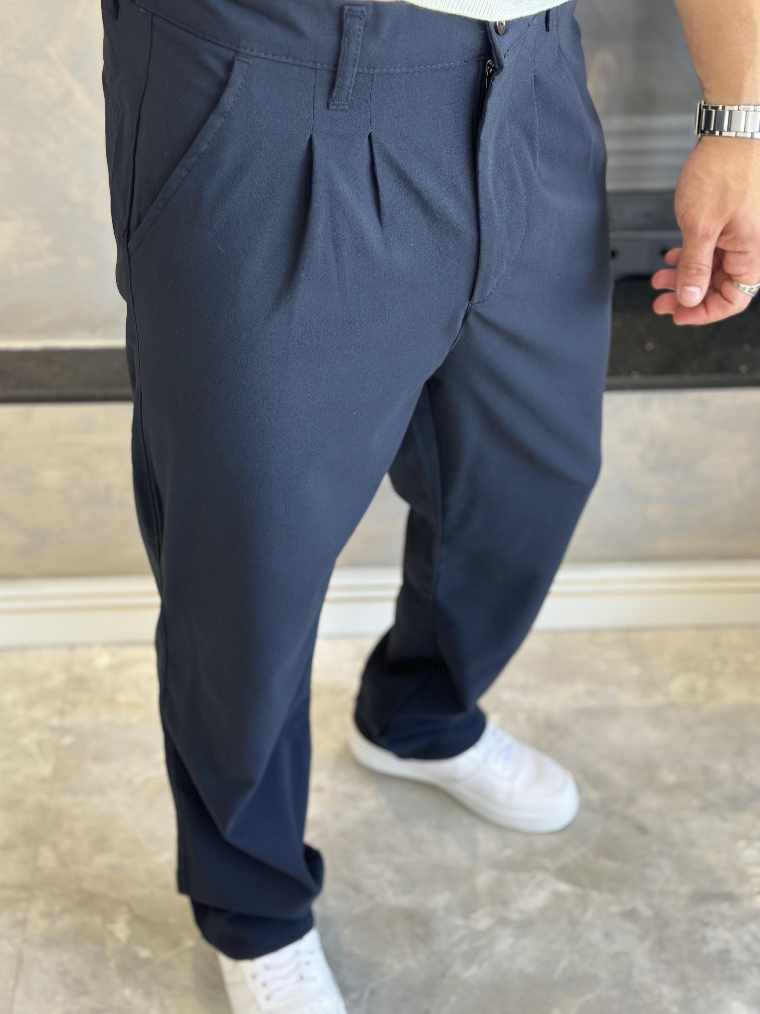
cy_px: 507
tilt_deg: -38.4
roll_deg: -0.9
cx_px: 380
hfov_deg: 30.3
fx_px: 1405
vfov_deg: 39.7
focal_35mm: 48
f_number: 1.78
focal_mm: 6.86
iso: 125
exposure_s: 1/98
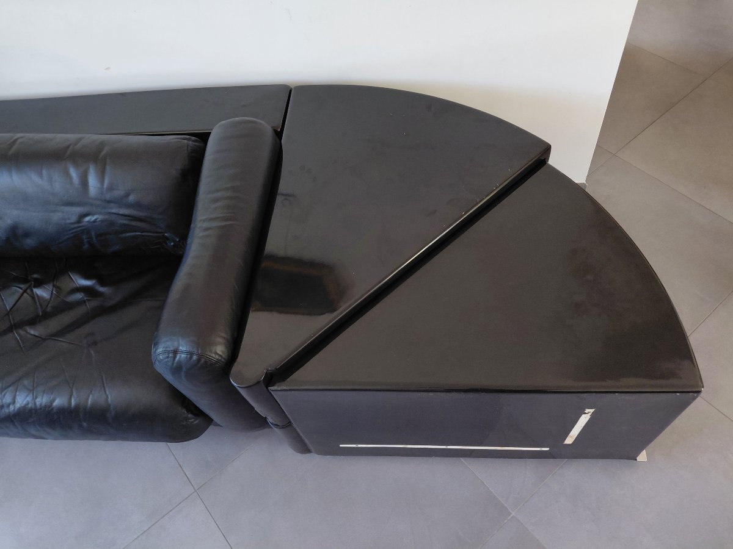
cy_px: 274
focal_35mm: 25
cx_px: 366
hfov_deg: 69.4
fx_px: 529
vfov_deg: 54.9
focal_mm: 4.69
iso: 320
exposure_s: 1/30
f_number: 1.8
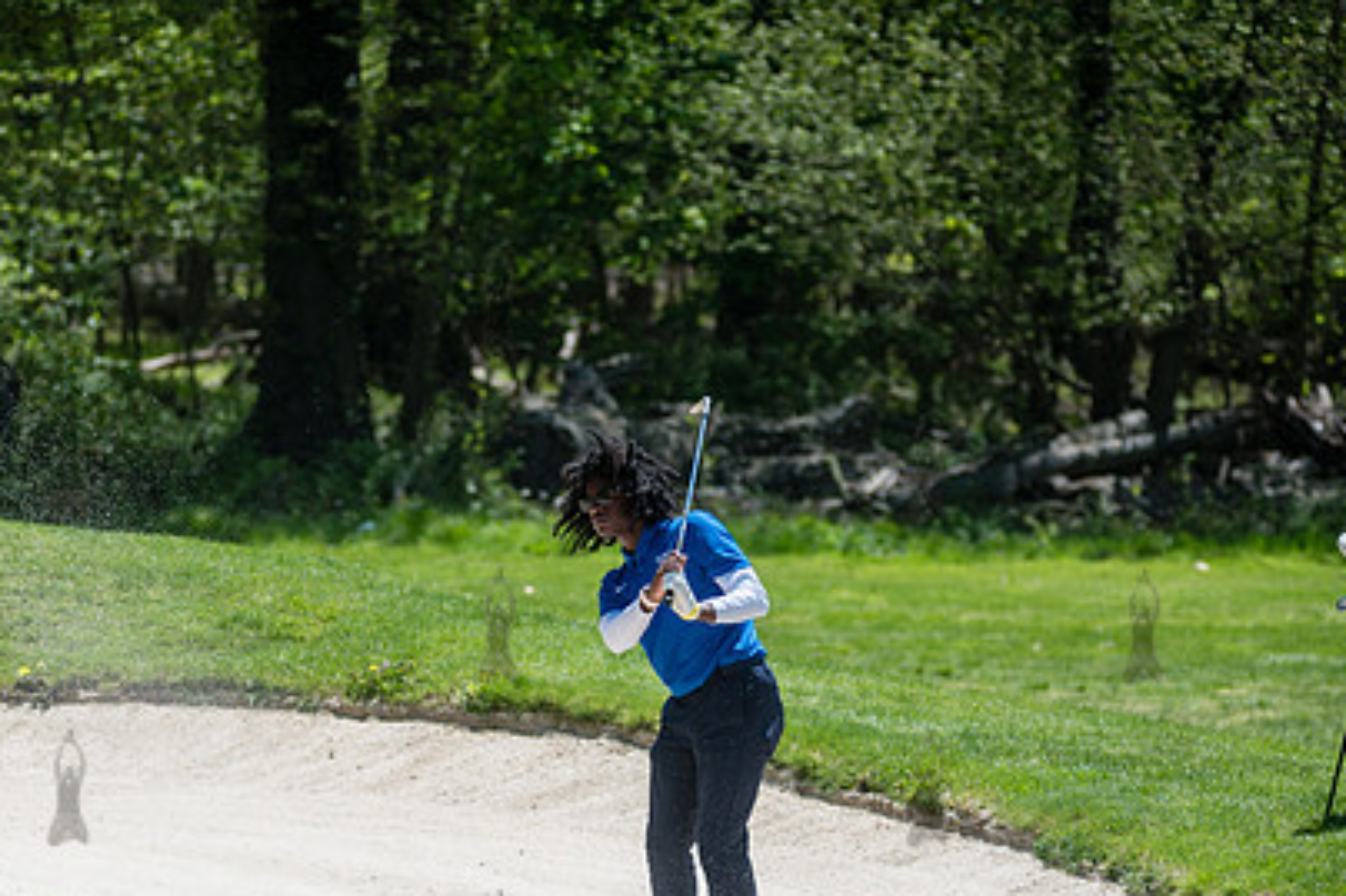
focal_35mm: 194
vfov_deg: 7.1
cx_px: 496
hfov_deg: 10.6
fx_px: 7250
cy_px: 625
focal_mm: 135
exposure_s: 1/1600
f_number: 3.5
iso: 100
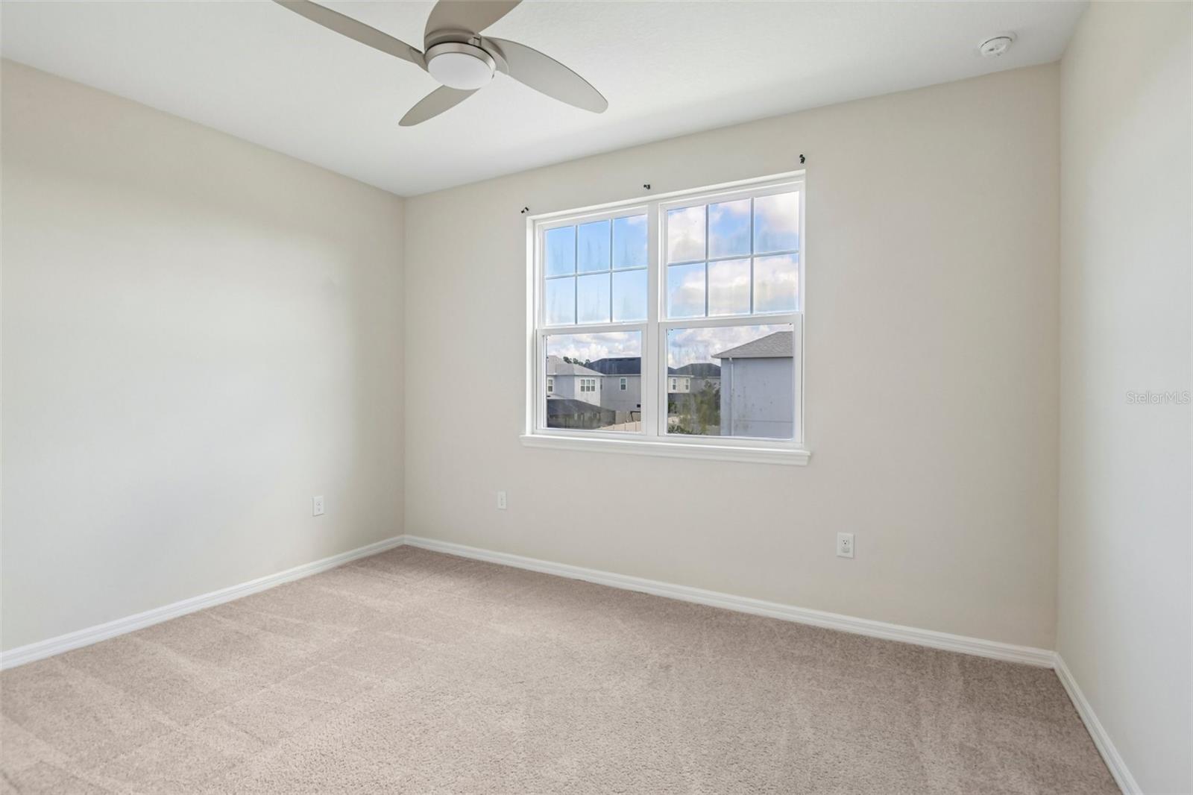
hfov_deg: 96.7
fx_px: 530
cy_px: 398
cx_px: 596
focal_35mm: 16
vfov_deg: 73.7
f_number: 8
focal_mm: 16
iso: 400
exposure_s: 1/60
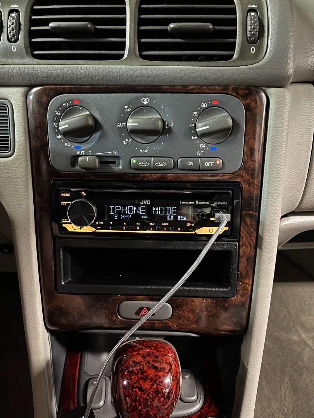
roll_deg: -0.2
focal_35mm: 26
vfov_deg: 67.3
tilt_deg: -25.6
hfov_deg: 53.1
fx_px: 314
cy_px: 209
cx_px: 157
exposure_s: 1/15
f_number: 1.6
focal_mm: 5.1
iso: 640
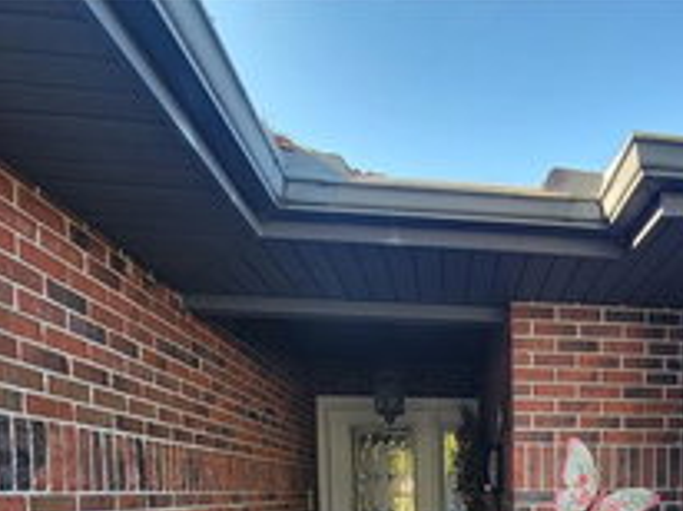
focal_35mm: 27
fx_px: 532
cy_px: 528
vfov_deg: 42.9
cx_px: 545
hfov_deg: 60.2
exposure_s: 1/120
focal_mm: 2.2
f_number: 2.2
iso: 50
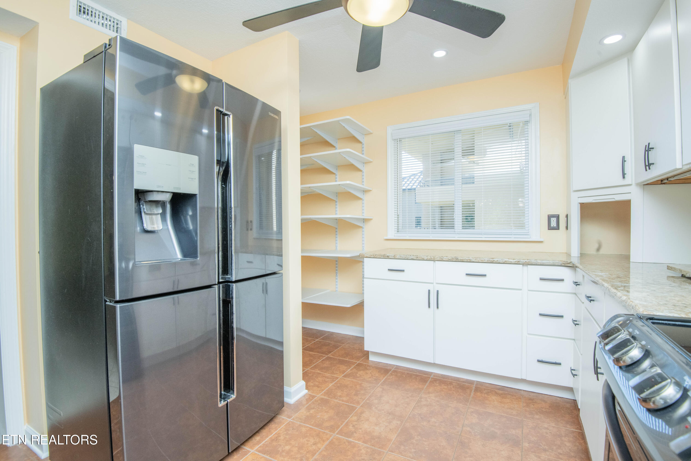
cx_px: 346
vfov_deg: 73.7
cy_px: 230
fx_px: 307
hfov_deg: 96.7
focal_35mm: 16
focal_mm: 16
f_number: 10
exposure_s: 1/160
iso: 500
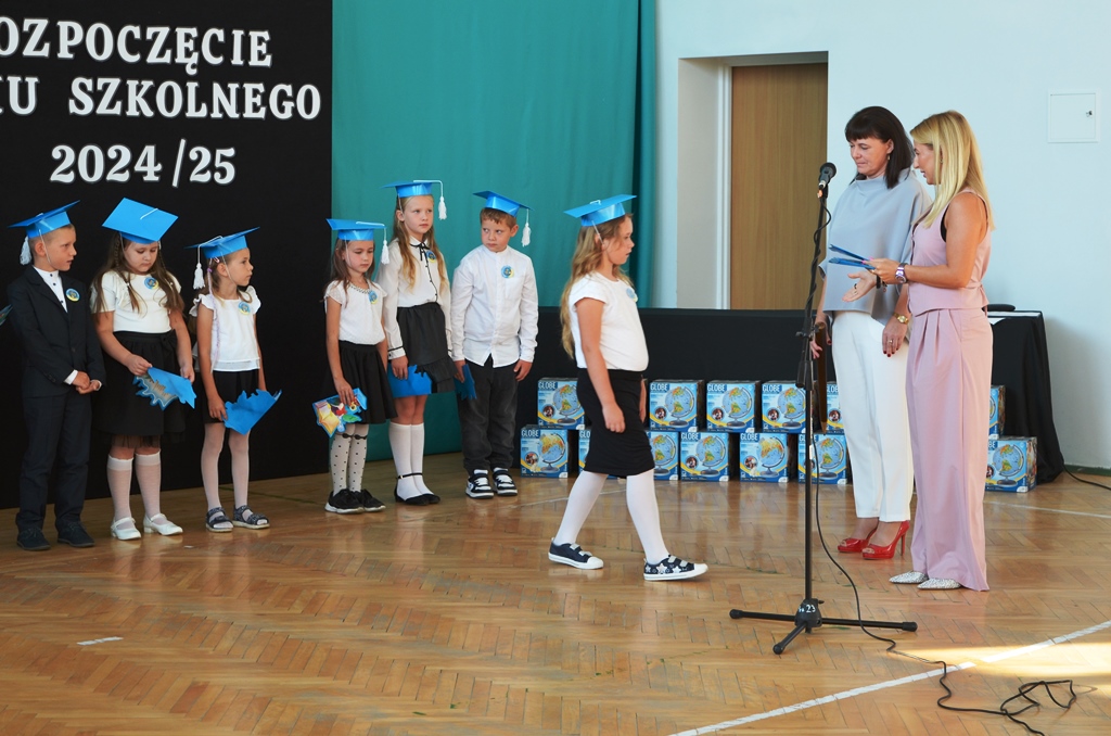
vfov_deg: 17.4
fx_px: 2402
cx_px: 556
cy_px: 368
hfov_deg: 26.0
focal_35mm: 78
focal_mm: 52
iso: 400
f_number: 5.6
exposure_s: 1/80
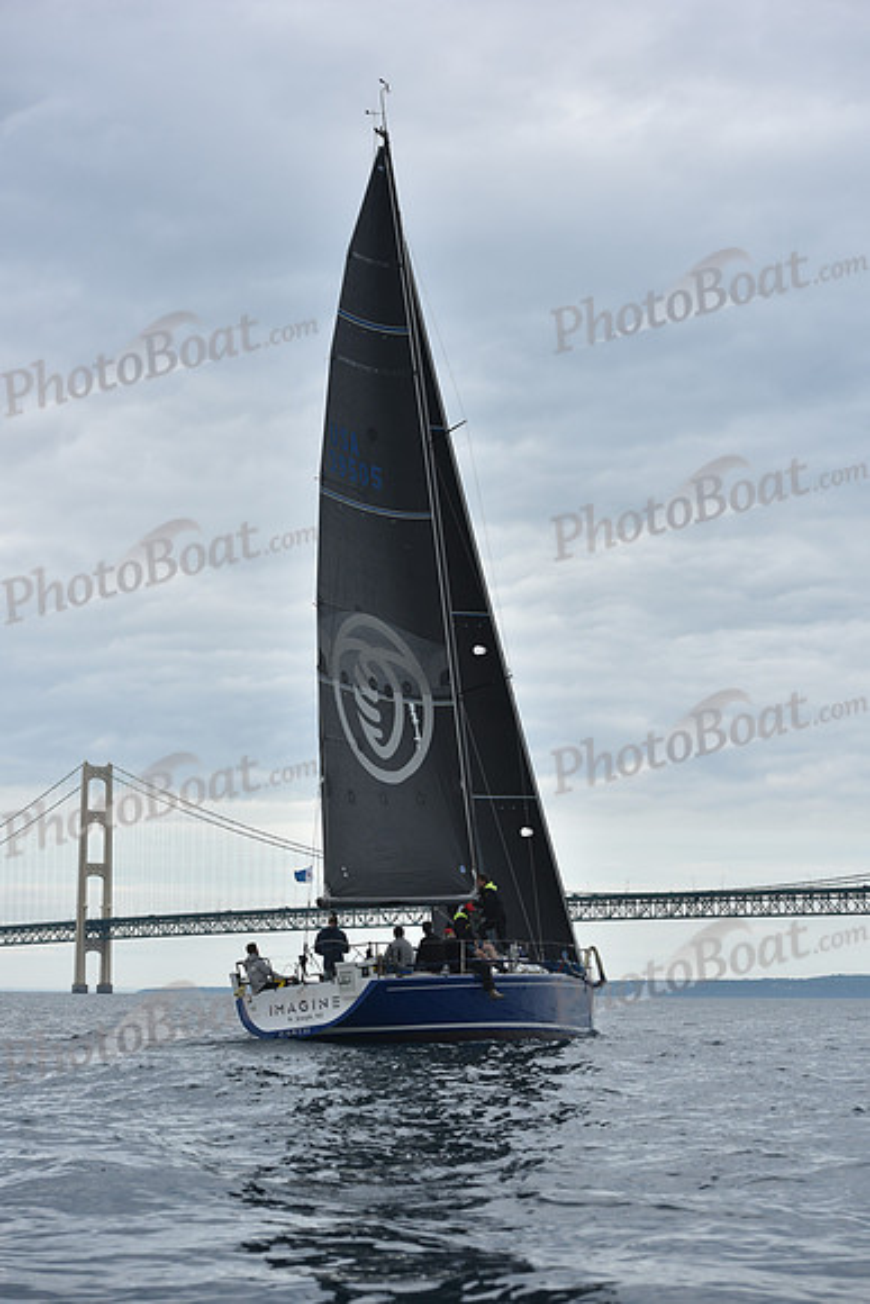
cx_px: 435
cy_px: 652
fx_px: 2536
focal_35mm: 70
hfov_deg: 19.5
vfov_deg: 28.8
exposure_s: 1/800
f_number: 5.6
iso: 250
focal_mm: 70
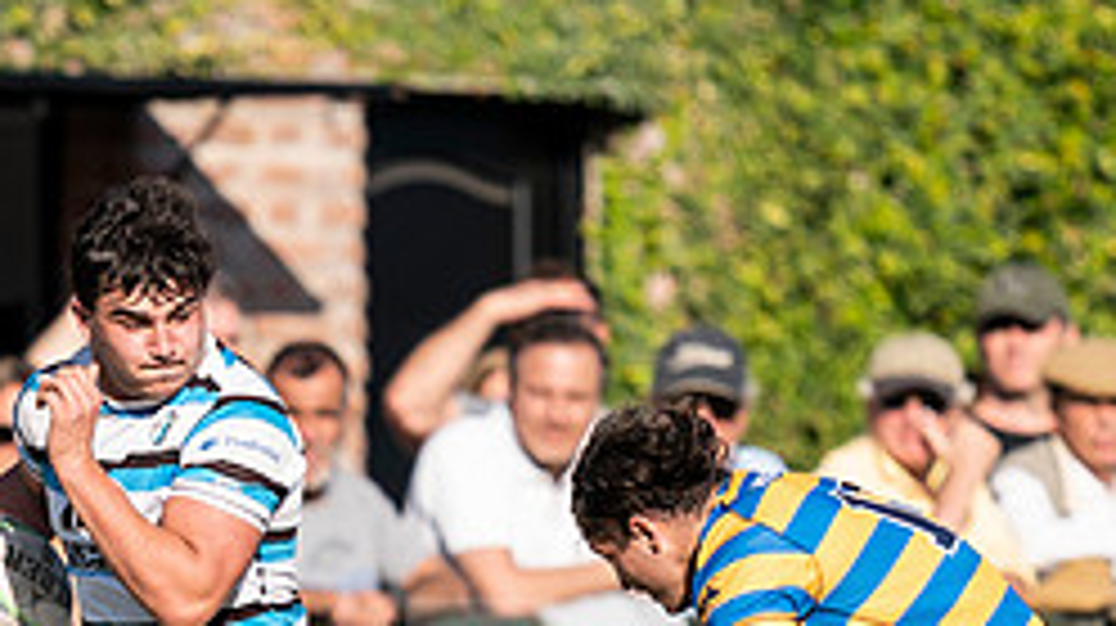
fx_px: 44970
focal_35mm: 1521
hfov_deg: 1.4
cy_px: 904
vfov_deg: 0.8
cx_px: -122
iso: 100
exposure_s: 1/1250
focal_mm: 400
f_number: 2.8
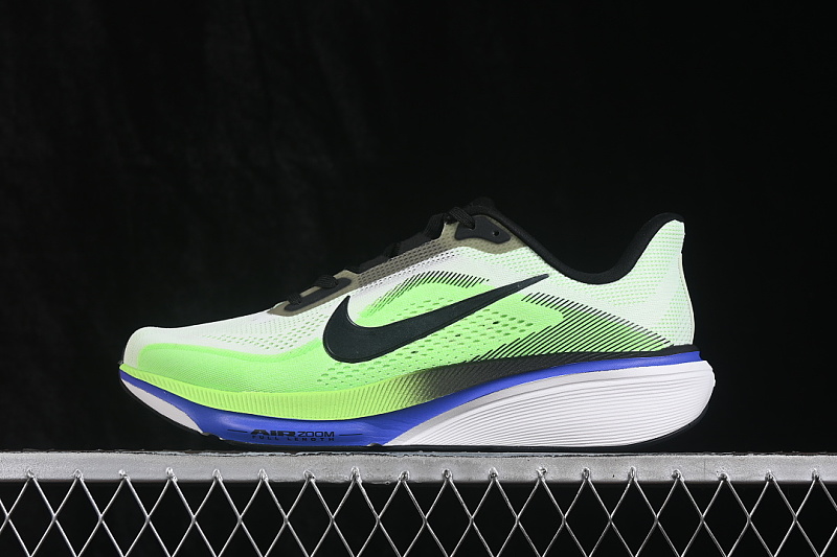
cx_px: 418
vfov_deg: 18.2
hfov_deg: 27.0
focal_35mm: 75
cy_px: 278
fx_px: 1743
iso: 160
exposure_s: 1/80
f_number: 8
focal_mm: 50
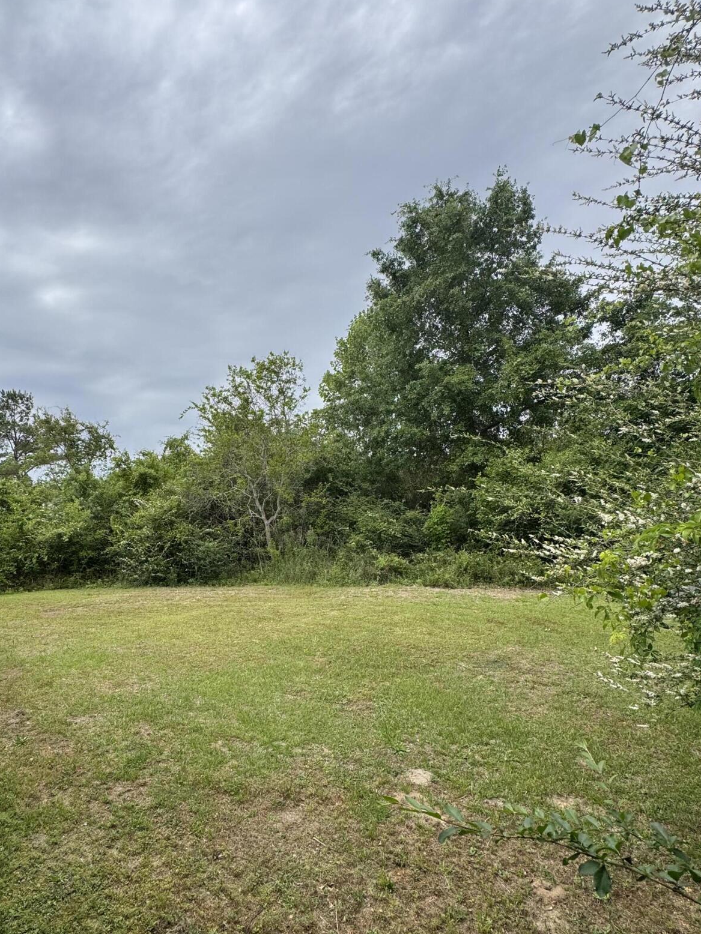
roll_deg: +3.1
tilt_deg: +1.8
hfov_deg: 70.7
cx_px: 275
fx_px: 486
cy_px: 507
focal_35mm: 18
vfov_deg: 87.6
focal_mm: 2.22
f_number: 2.2
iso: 50
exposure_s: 1/1323
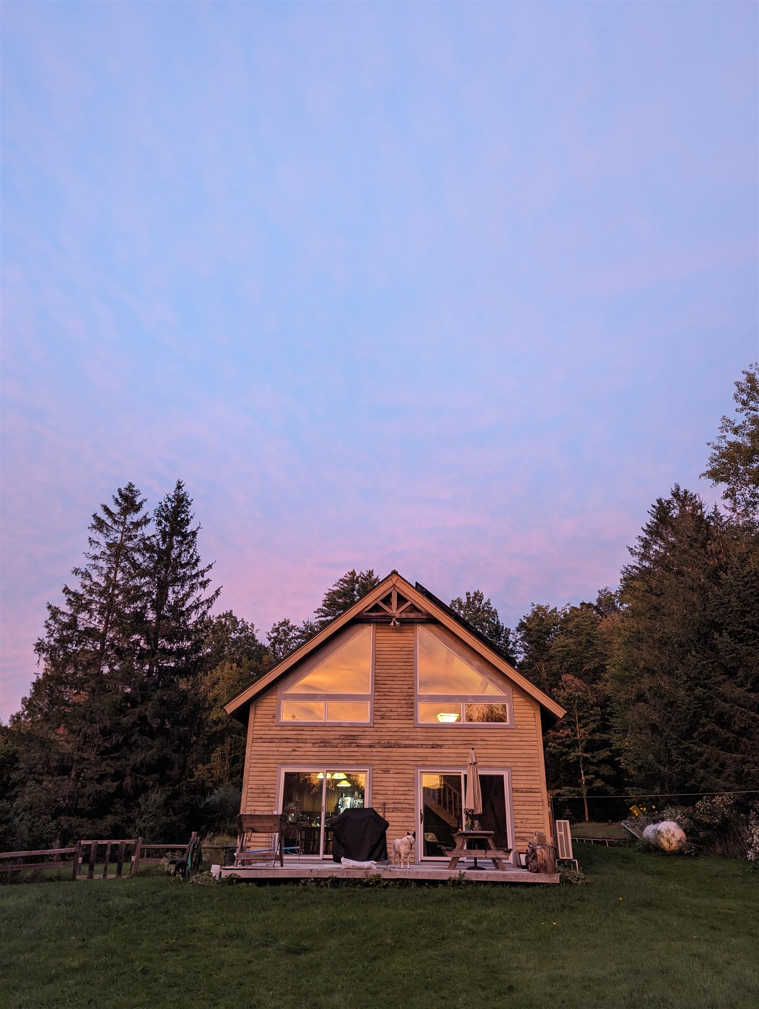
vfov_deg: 71.5
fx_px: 700
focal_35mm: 24
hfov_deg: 56.9
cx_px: 380
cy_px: 504
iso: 137
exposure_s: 1/23.8
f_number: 1.85
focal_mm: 6.81
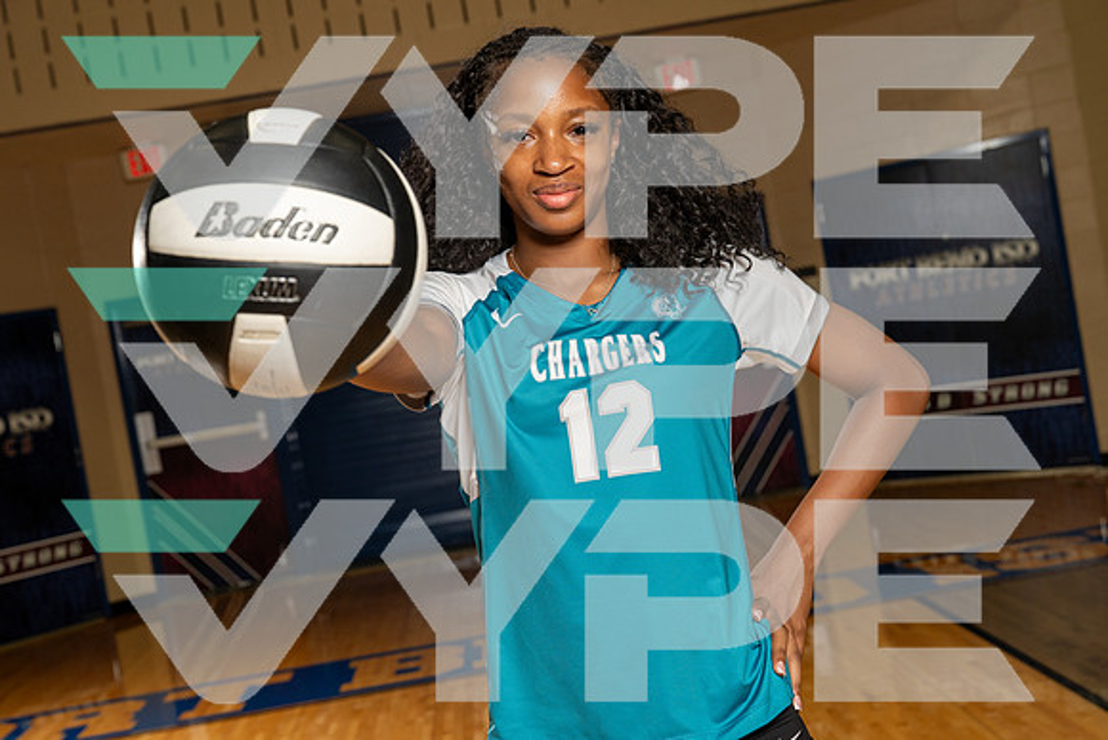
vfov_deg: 26.0
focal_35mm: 52
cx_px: 554
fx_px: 1601
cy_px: 370
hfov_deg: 38.2
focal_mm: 52
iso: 500
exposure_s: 1/250
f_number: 5.6
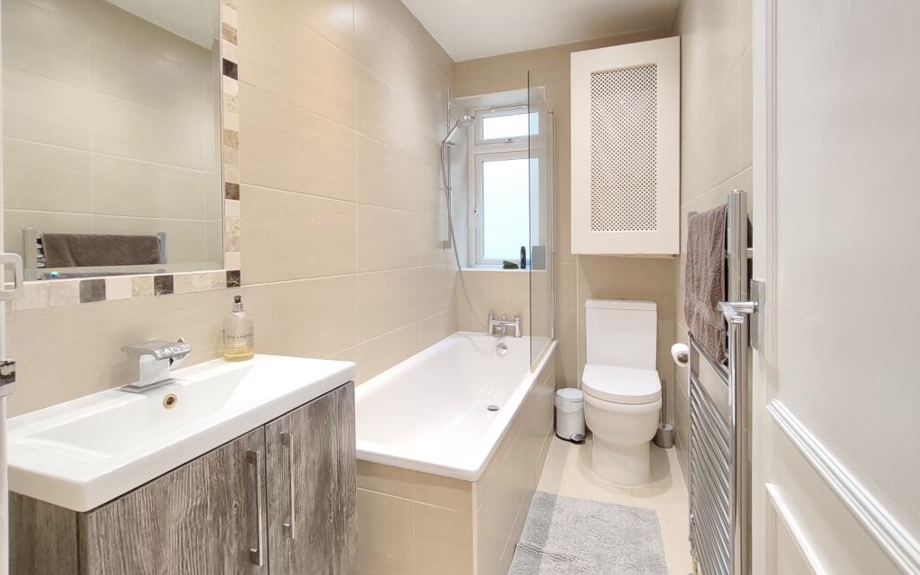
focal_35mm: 16
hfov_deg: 97.8
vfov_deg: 70.9
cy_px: 247
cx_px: 460
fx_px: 401
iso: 200
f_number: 2.2
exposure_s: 1/50
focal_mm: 1.67
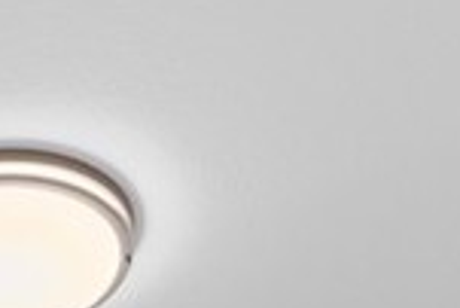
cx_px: -347
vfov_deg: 9.1
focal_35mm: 115
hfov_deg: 15.5
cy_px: 977
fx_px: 1471
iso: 500
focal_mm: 17
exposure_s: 1/20
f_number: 4
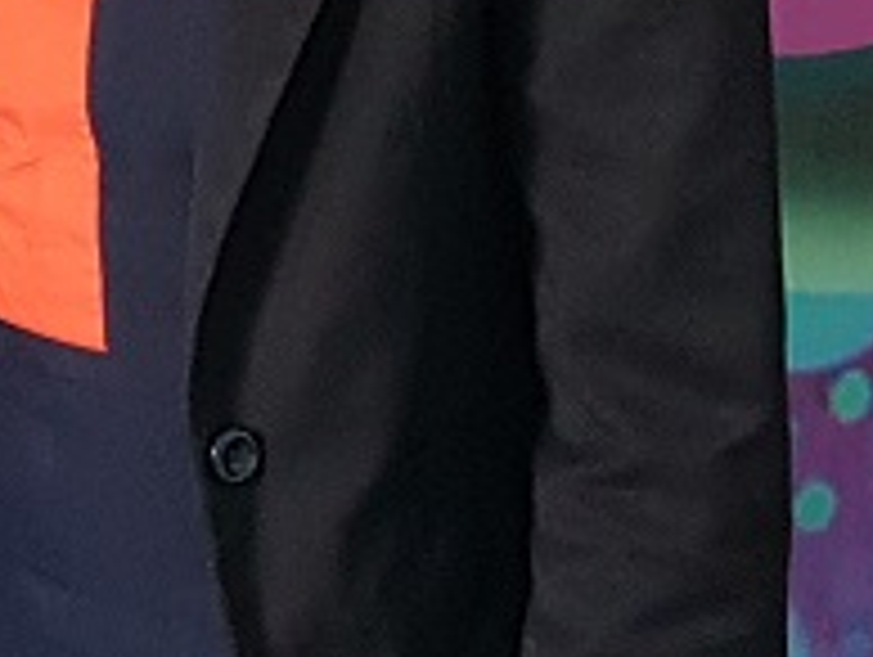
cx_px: -1354
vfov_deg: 9.1
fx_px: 4091
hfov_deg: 10.2
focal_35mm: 162
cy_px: -40
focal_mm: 4.2
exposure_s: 1/40
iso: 160
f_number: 1.7
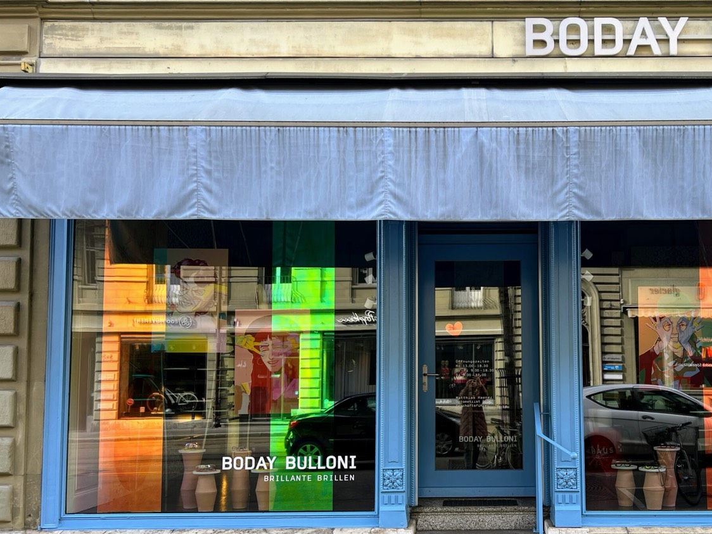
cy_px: 326
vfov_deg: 38.5
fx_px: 761
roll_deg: -0.3
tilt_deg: +4.7
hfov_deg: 49.2
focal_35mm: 37
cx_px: 476
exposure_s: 1/282
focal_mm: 5.7
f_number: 1.5
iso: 40
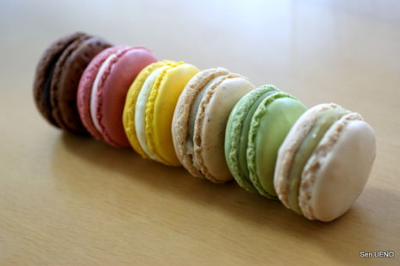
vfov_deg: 17.9
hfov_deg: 26.7
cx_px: 202
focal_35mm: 76
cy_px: 132
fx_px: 844
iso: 400
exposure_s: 1/40
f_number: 3.5
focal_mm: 50
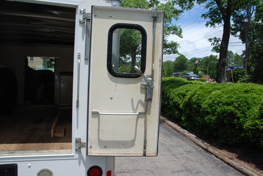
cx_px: 132
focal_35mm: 27
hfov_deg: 67.3
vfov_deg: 48.0
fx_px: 197
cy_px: 88
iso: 100
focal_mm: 18
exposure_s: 1/250
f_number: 8
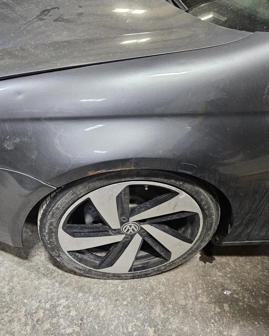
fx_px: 299
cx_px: 125
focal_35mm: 30
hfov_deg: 48.5
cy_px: 168
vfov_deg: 58.8
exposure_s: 1/30
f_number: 1.8
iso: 500
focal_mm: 5.4
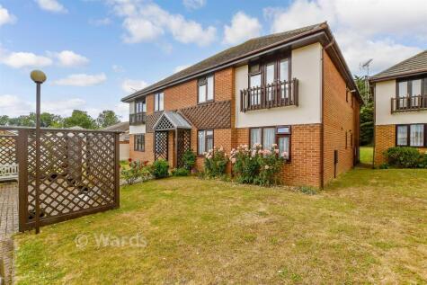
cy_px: 142
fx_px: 178
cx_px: 214
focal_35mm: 15
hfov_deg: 100.4
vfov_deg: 77.4
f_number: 8
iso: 160
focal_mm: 10
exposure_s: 1/250
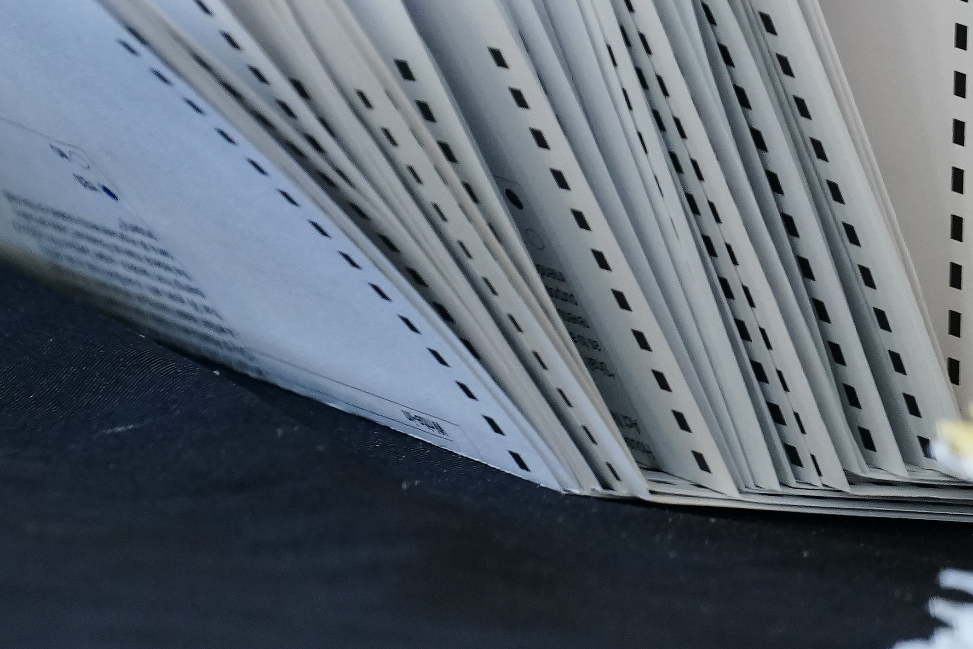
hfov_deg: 1.8
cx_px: 757
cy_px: -40
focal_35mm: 1135
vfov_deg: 1.2
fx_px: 30674
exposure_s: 1/200
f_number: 5.6
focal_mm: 400
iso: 2500
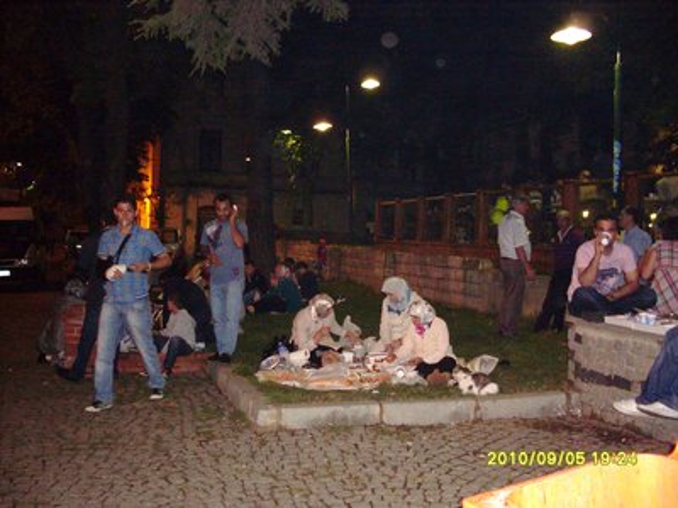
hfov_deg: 49.0
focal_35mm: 38
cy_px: 254
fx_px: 744
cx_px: 339
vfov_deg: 37.7
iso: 240
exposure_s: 1/45
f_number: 2.8
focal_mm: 6.3
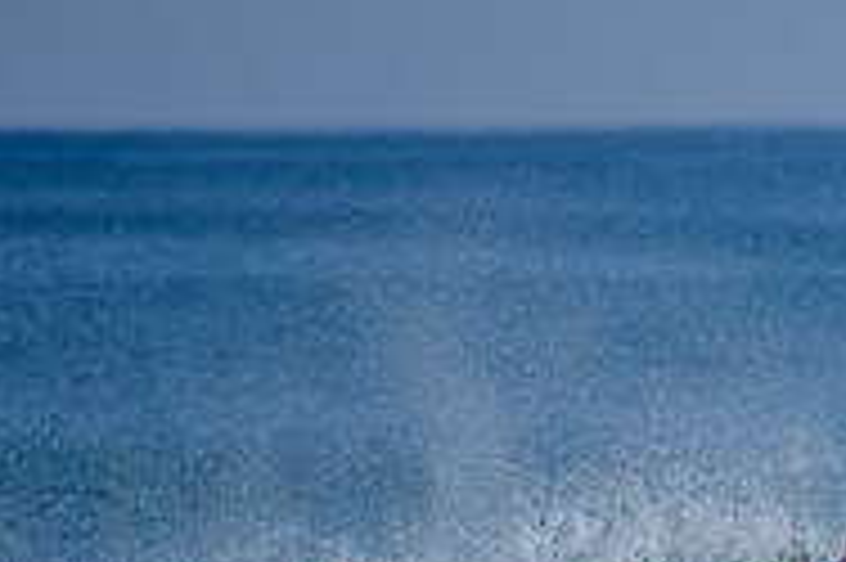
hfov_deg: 1.3
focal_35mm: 1544
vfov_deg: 0.9
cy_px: 708
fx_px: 36251
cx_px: 1080
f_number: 5.6
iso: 160
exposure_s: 1/2000
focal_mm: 500
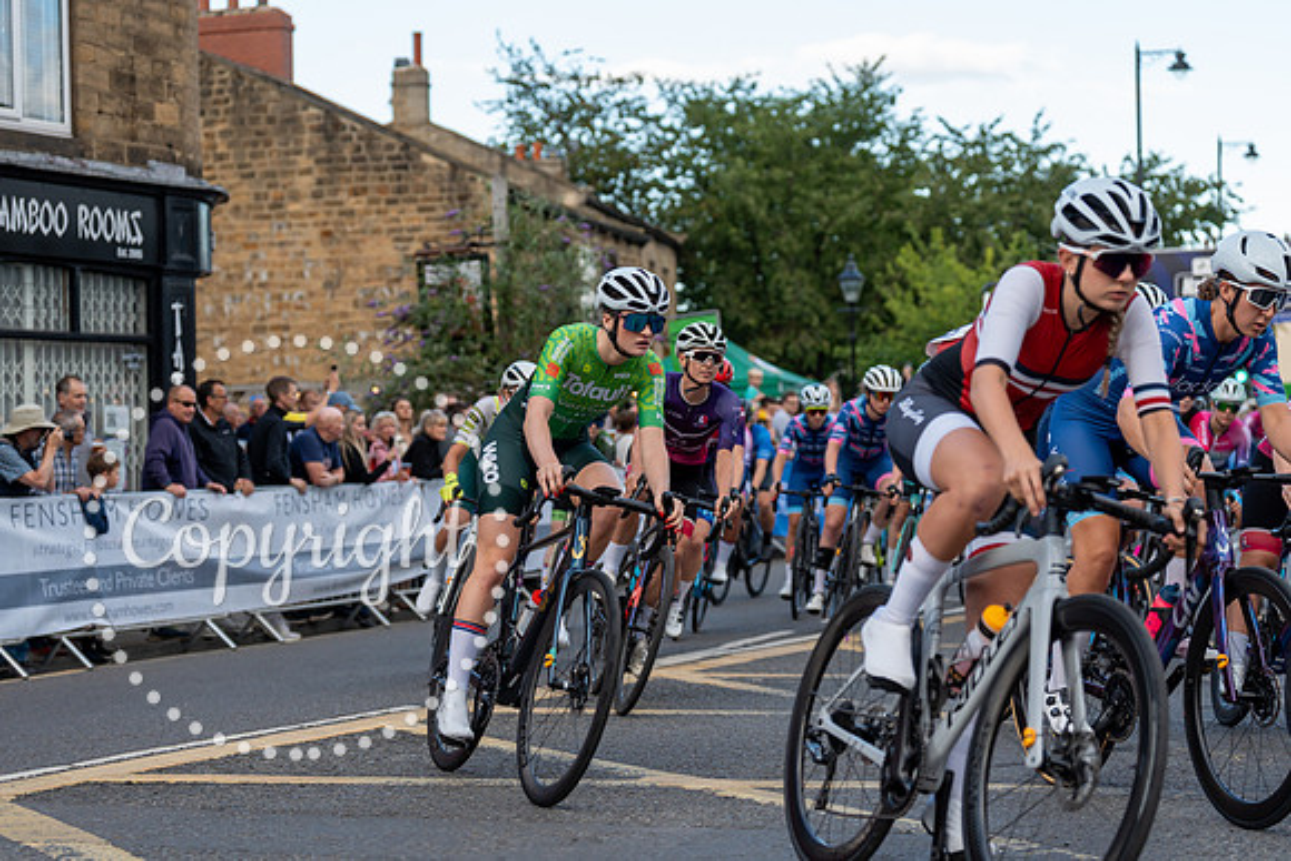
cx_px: 646
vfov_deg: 19.5
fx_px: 2511
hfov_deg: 28.8
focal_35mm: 70
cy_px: 430
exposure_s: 1/1000
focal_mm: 70
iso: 400
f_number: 3.2
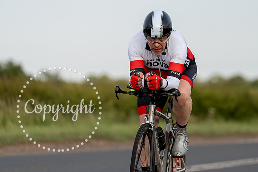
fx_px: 1836
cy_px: 60
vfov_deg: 5.4
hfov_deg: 8.0
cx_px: 168
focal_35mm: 256
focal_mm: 197
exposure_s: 1/1000
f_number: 3.2
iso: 100
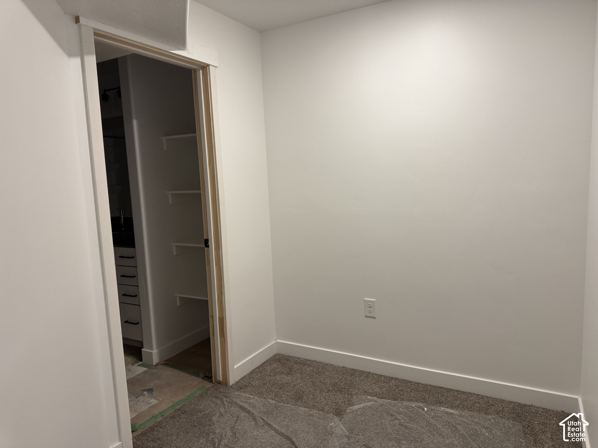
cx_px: 299
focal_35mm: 24
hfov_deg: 71.6
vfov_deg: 56.8
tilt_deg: -3.0
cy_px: 224
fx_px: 415
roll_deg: +1.5
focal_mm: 6.76
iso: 160
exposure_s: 1/120
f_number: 1.78
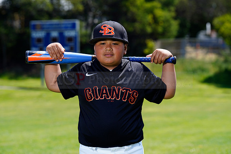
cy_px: 77
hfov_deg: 13.4
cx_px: 116
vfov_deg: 9.0
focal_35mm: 153
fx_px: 982
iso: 100
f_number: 6.3
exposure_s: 1/250
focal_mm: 153
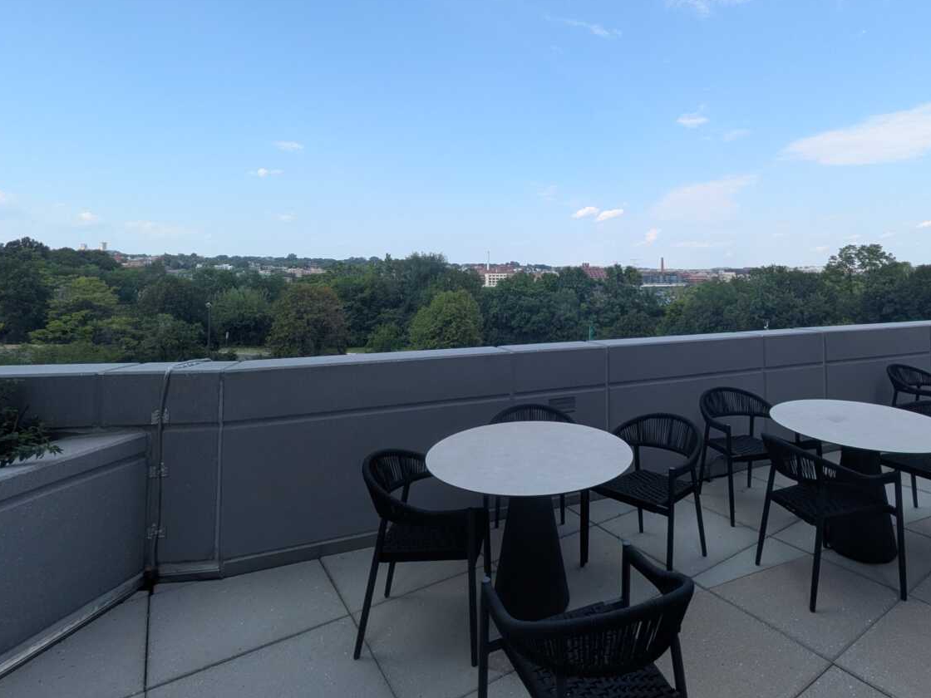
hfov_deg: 80.7
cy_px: 253
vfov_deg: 64.8
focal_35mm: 20
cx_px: 564
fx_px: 538
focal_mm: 1.83
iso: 54
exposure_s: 1/845
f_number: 2.2
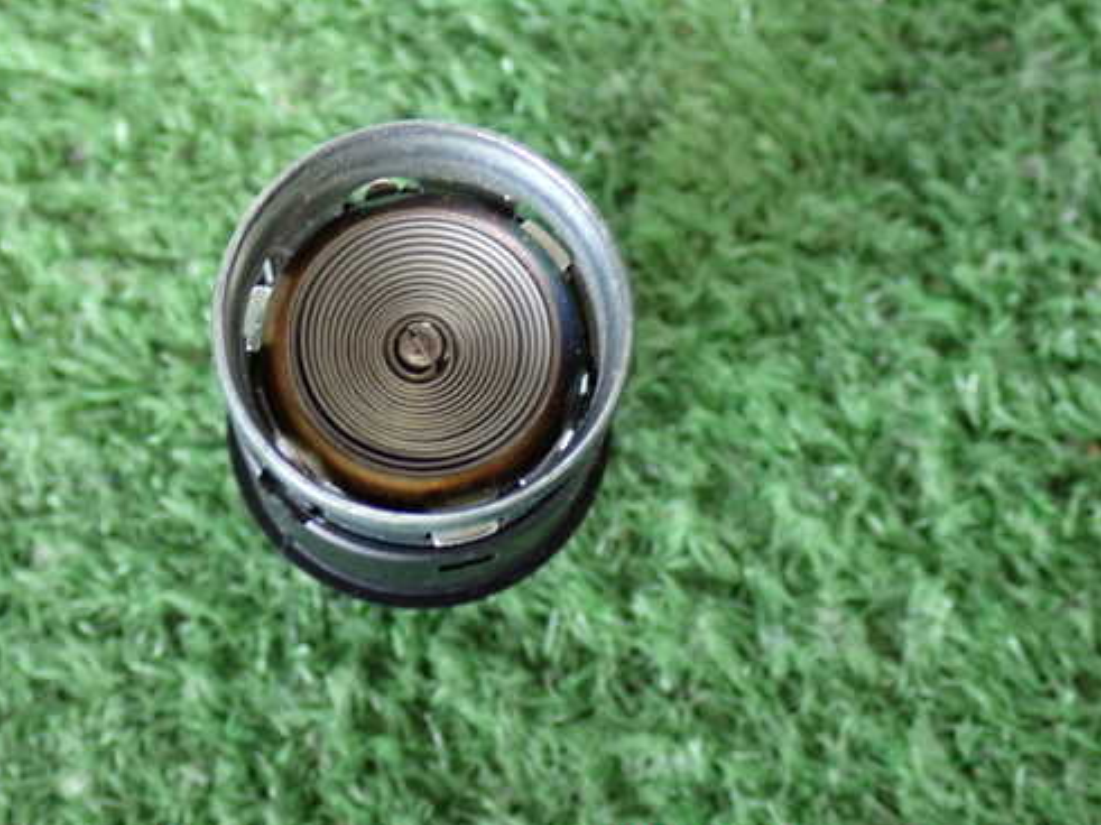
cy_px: 377
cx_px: 433
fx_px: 2099
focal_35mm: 66
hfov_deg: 29.3
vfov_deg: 22.2
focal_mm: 9.65
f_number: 3.3
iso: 800
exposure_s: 1/25
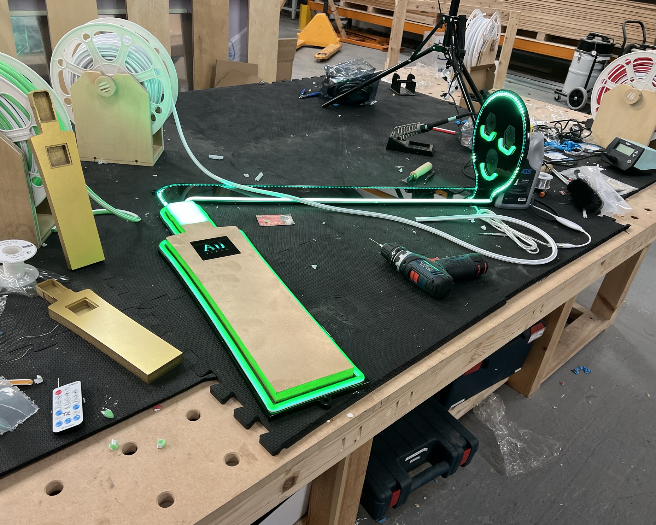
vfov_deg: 51.5
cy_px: 263
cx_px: 300
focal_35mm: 28
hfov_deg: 62.1
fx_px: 544
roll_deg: -5.6
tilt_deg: -31.2
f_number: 1.5
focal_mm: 5.7
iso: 100
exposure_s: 1/101
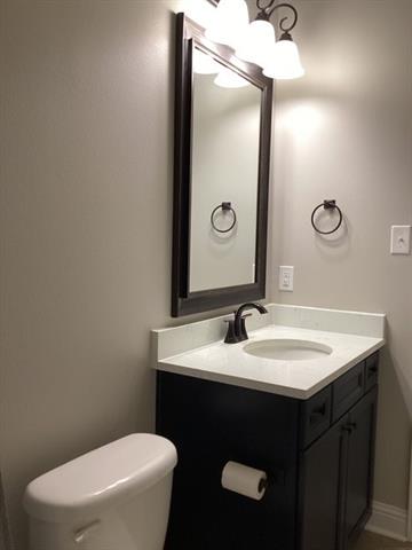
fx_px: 492
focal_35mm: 31
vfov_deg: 58.4
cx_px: 206
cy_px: 275
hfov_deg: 45.4
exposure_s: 1/60
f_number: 2.4
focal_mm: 3.3
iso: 125
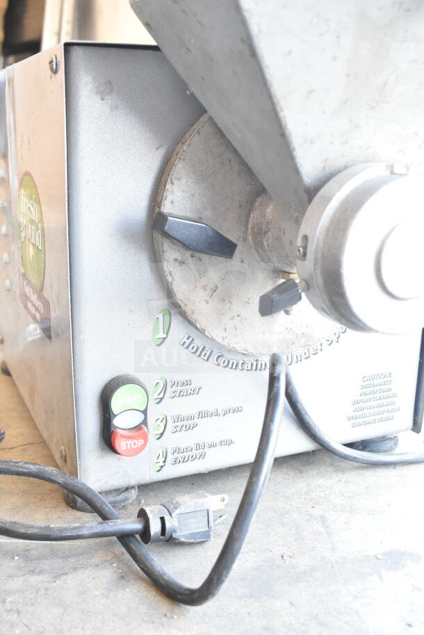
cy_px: 318
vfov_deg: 49.5
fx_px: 688
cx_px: 212
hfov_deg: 34.2
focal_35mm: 39
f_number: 6.3
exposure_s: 1/40
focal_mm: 26
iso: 1600
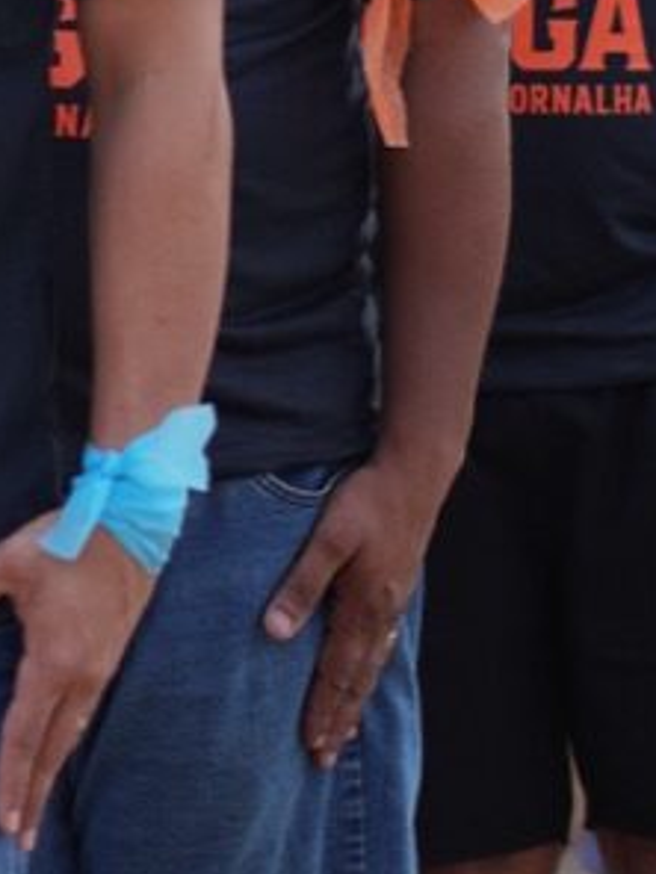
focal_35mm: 382
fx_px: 9652
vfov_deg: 5.2
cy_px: 130
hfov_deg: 3.9
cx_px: 179
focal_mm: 56
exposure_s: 1/400
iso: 50
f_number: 1.8
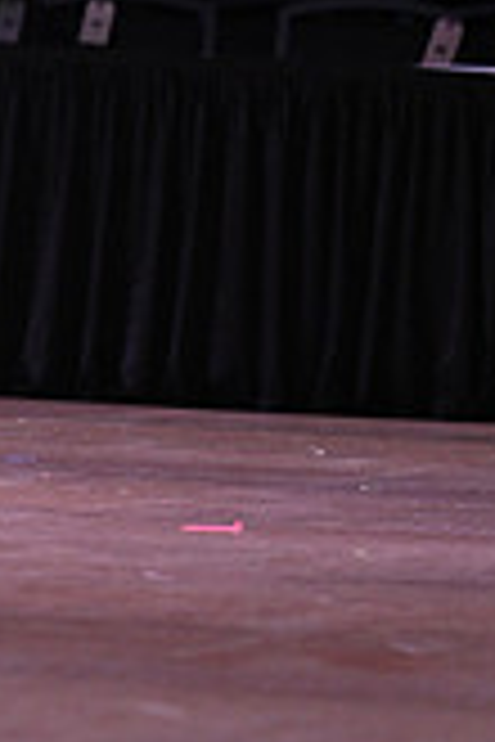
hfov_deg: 2.0
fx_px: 14457
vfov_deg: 2.9
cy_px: -247
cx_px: -263
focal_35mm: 701
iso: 1600
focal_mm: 200
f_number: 4
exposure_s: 1/200
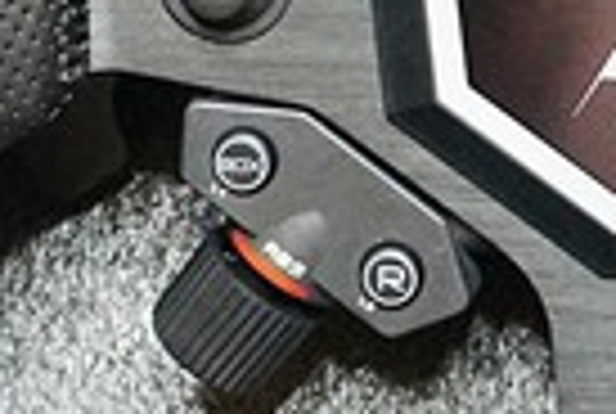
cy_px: -99
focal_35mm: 196
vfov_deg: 7.0
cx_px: 715
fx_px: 3358
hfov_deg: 10.3
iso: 5000
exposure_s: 1/40
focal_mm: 23
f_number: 4
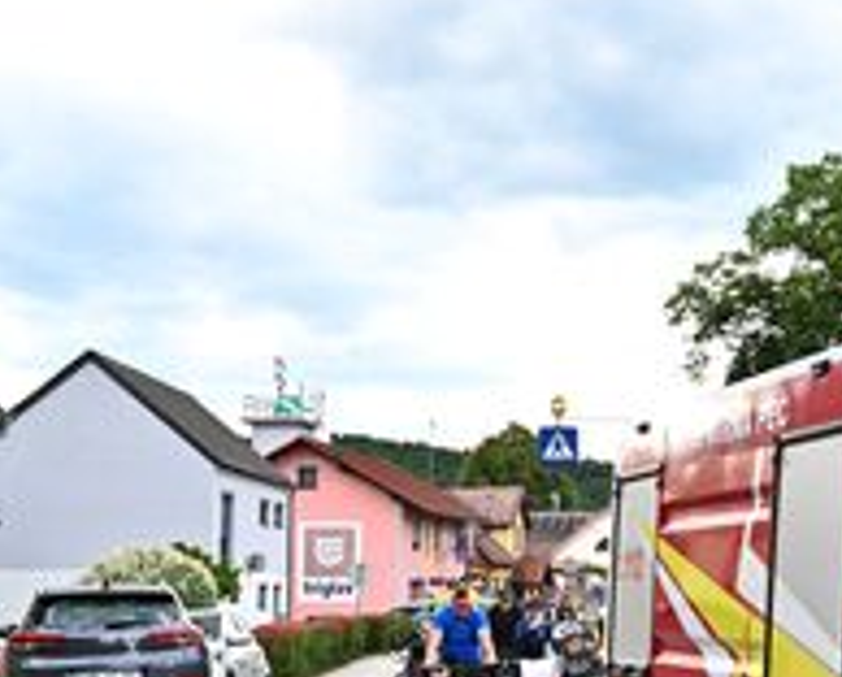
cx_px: 972
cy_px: 521
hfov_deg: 23.2
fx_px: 1898
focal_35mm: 76
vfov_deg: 20.1
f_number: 11
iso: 1600
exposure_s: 1/400
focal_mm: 35
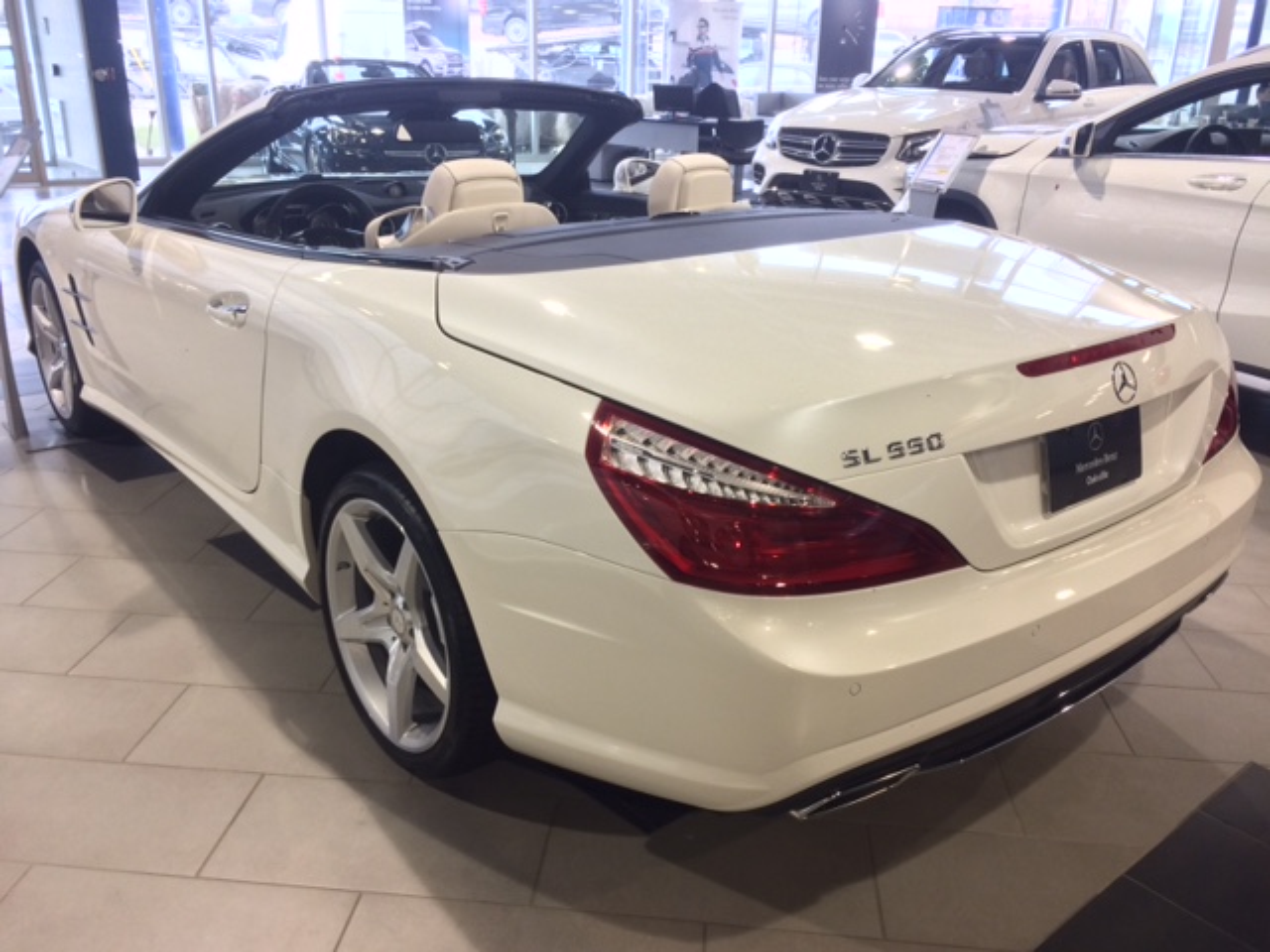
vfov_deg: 48.2
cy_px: 476
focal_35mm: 29
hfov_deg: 61.7
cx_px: 635
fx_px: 1064
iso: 64
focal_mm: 4.15
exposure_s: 1/30
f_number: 2.2
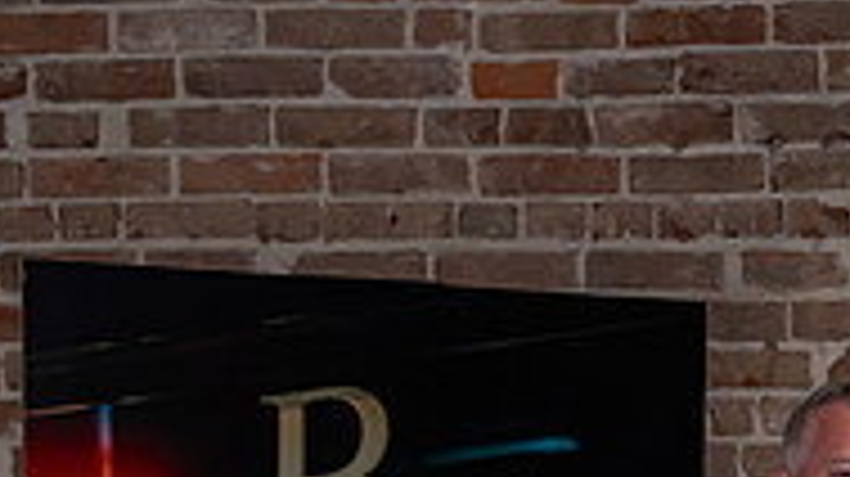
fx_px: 3041
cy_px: 790
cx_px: 1273
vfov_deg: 8.7
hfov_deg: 14.8
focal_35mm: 135
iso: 6400
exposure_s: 1/320
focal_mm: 42
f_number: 5
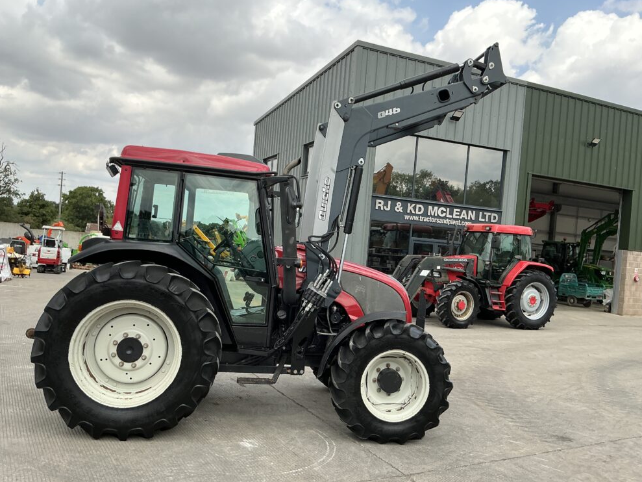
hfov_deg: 61.6
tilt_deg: +1.4
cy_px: 247
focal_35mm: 29
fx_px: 538
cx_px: 328
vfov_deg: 48.2
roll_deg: -4.3
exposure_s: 1/1279
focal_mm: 3
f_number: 1.8
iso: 25
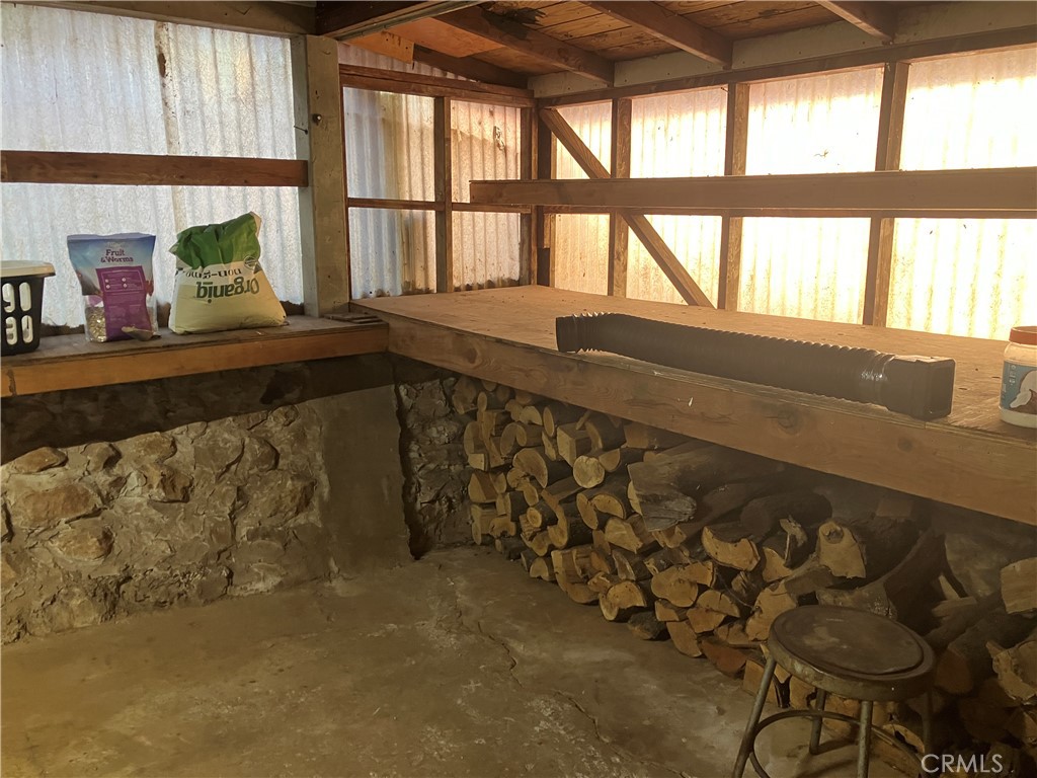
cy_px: 389
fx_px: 839
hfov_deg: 63.4
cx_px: 518
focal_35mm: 28
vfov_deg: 49.7
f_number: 1.8
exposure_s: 1/60
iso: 125
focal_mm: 3.99
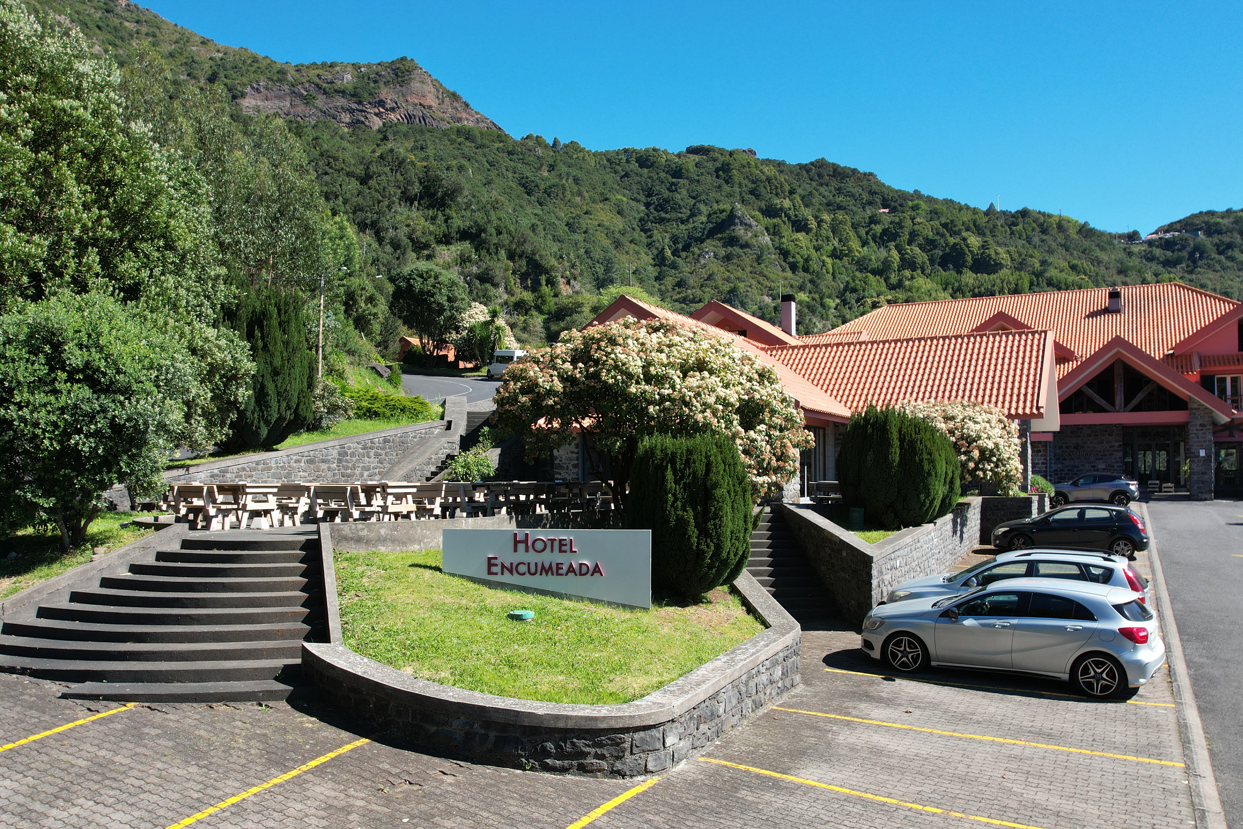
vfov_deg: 46.3
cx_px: 623
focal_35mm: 28
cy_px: 465
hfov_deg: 65.5
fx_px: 967
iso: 100
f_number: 2.8
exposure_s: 1/1000
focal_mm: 8.38
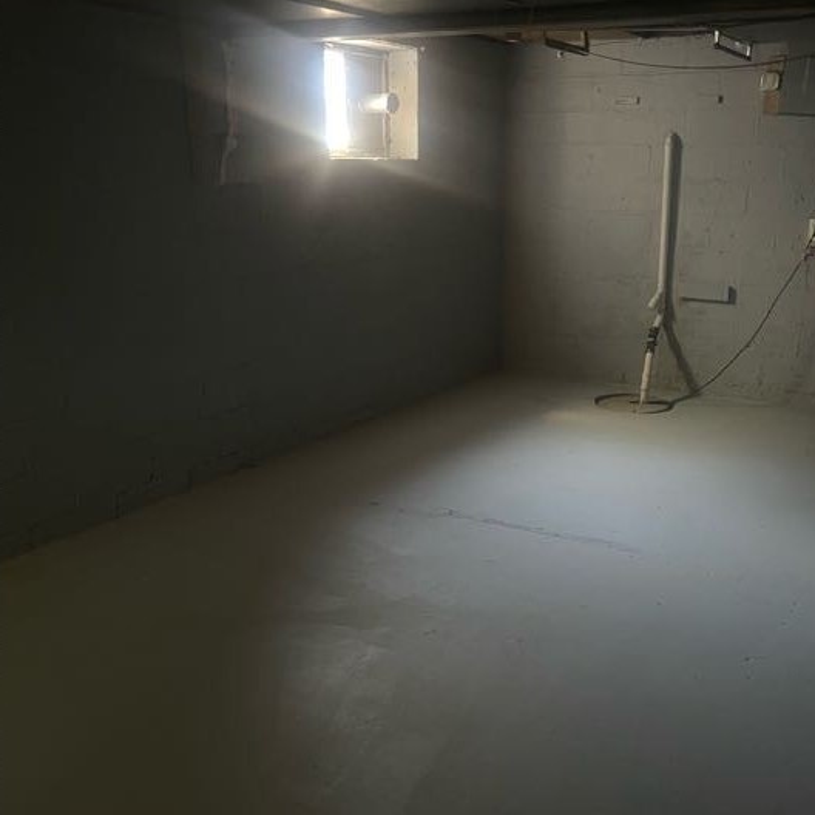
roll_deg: +1.0
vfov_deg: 47.1
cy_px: 460
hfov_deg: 47.0
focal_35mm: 35
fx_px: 932
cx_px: 479
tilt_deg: -15.9
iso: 1000
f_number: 1.6
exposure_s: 1/30
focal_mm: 5.1
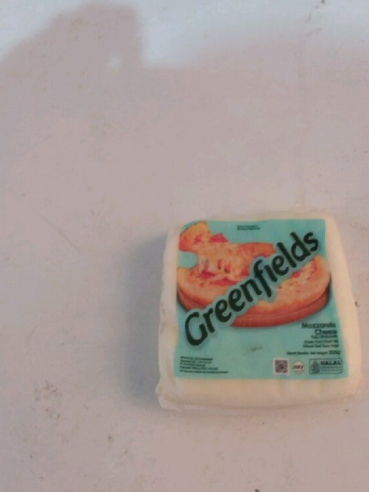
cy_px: 255
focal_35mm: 29
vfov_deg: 61.6
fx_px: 412
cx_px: 180
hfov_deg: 48.2
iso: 86
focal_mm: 2.91
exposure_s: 1/15
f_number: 1.9
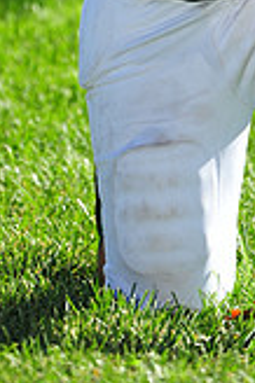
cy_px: -229
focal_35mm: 585
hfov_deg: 2.3
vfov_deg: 3.5
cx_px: 241
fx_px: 6228
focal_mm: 165
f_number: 4.5
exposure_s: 1/1600
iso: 400
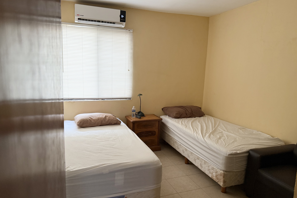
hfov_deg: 71.5
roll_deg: -2.2
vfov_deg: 51.3
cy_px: 103
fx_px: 206
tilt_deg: -9.1
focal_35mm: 25
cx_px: 149
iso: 320
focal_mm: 6.76
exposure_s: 1/60
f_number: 1.78
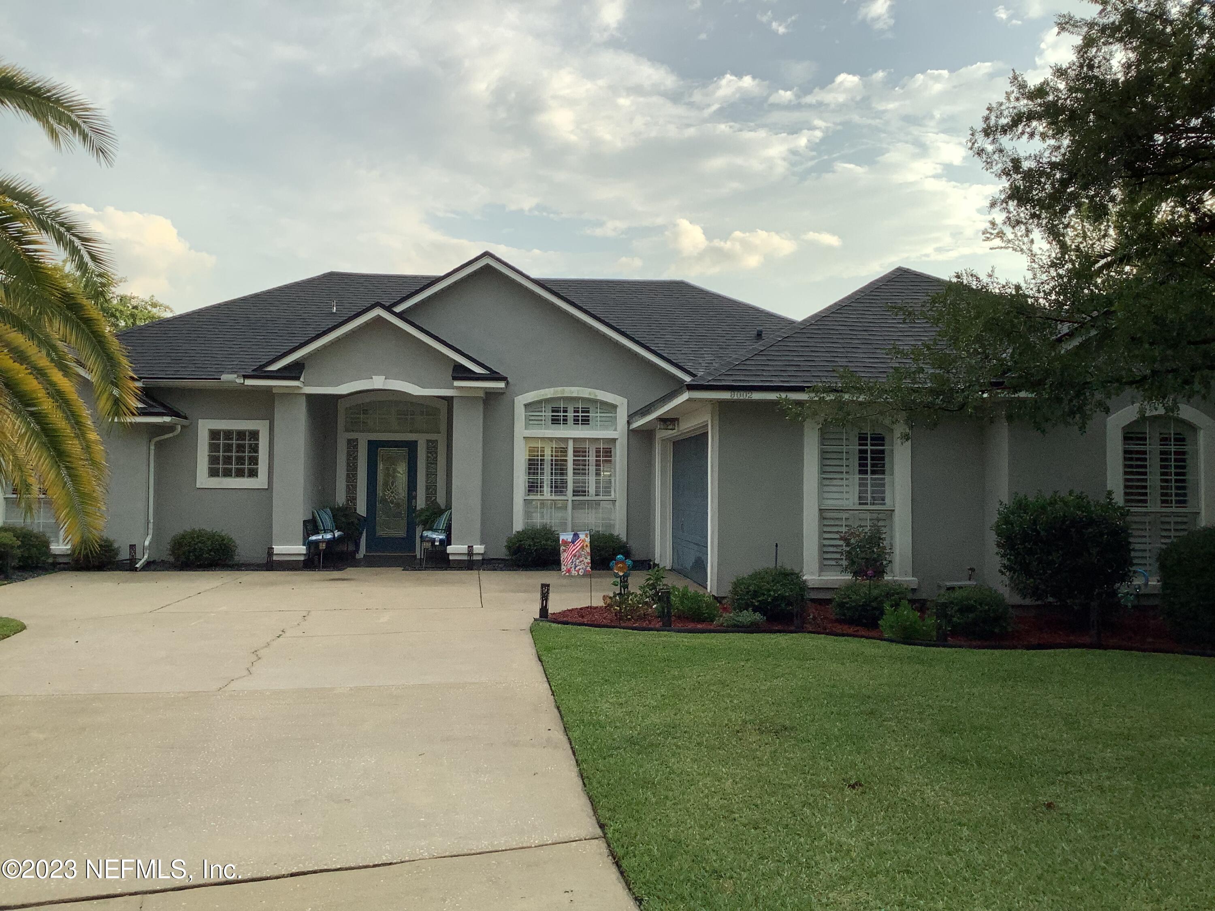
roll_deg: -0.2
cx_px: 608
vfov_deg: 45.4
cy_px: 456
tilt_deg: +2.3
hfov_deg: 58.4
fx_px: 1088
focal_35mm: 31
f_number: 2.4
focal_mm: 3.3
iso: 25
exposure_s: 1/608
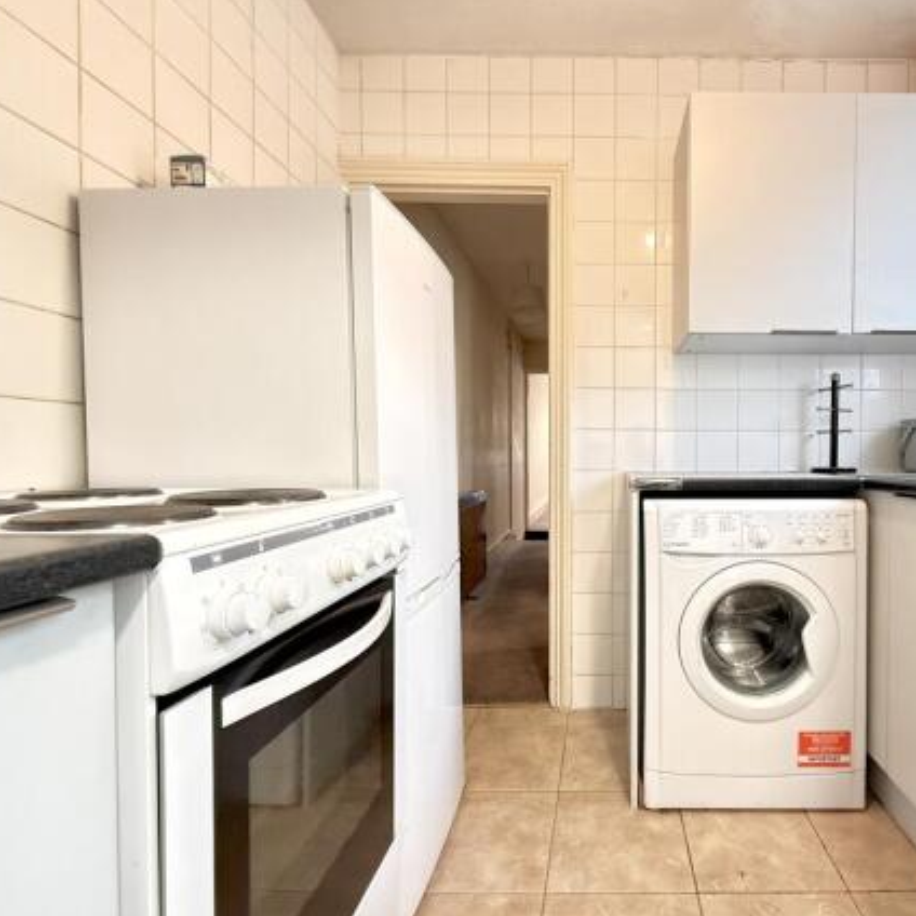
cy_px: 461
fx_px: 509
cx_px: 602
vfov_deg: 84.0
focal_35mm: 17
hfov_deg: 81.5
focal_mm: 2.22
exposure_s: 1/50
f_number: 2.2
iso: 640
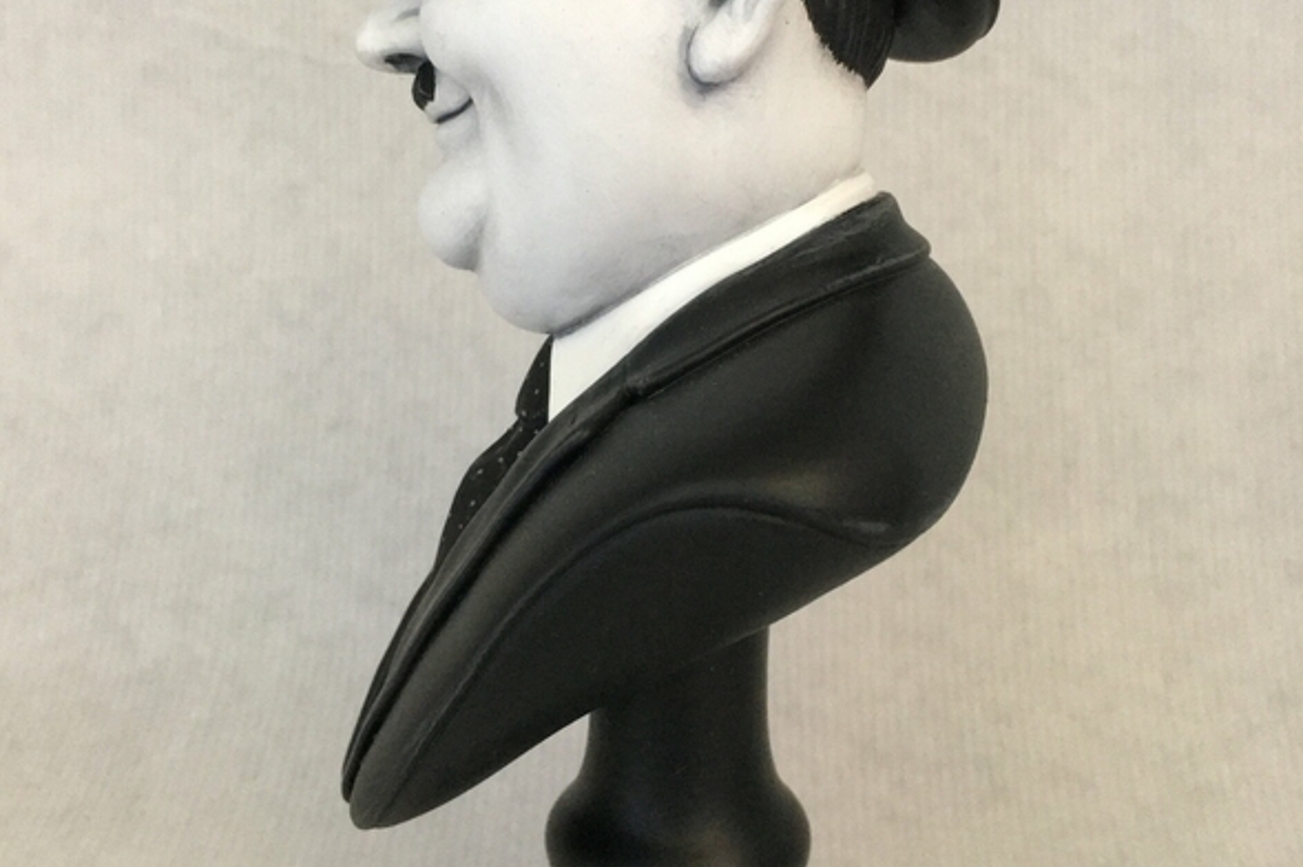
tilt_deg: -11.0
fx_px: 1483
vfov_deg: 32.6
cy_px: 376
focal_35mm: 41
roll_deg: -0.4
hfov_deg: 47.4
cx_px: 642
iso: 250
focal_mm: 4.15
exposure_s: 1/17
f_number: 2.2
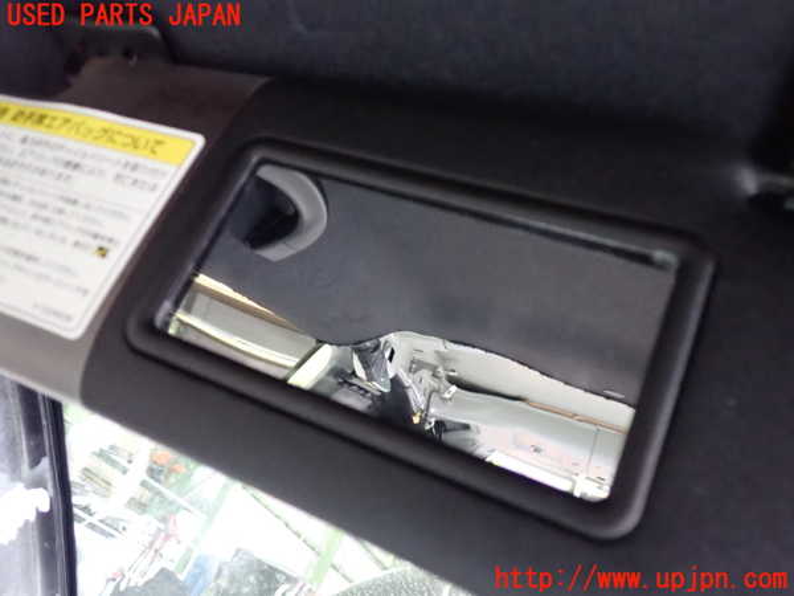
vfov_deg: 46.8
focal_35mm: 30
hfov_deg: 60.0
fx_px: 688
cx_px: 397
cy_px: 298
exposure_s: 1/40
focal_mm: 5.4
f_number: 2.3
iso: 1600
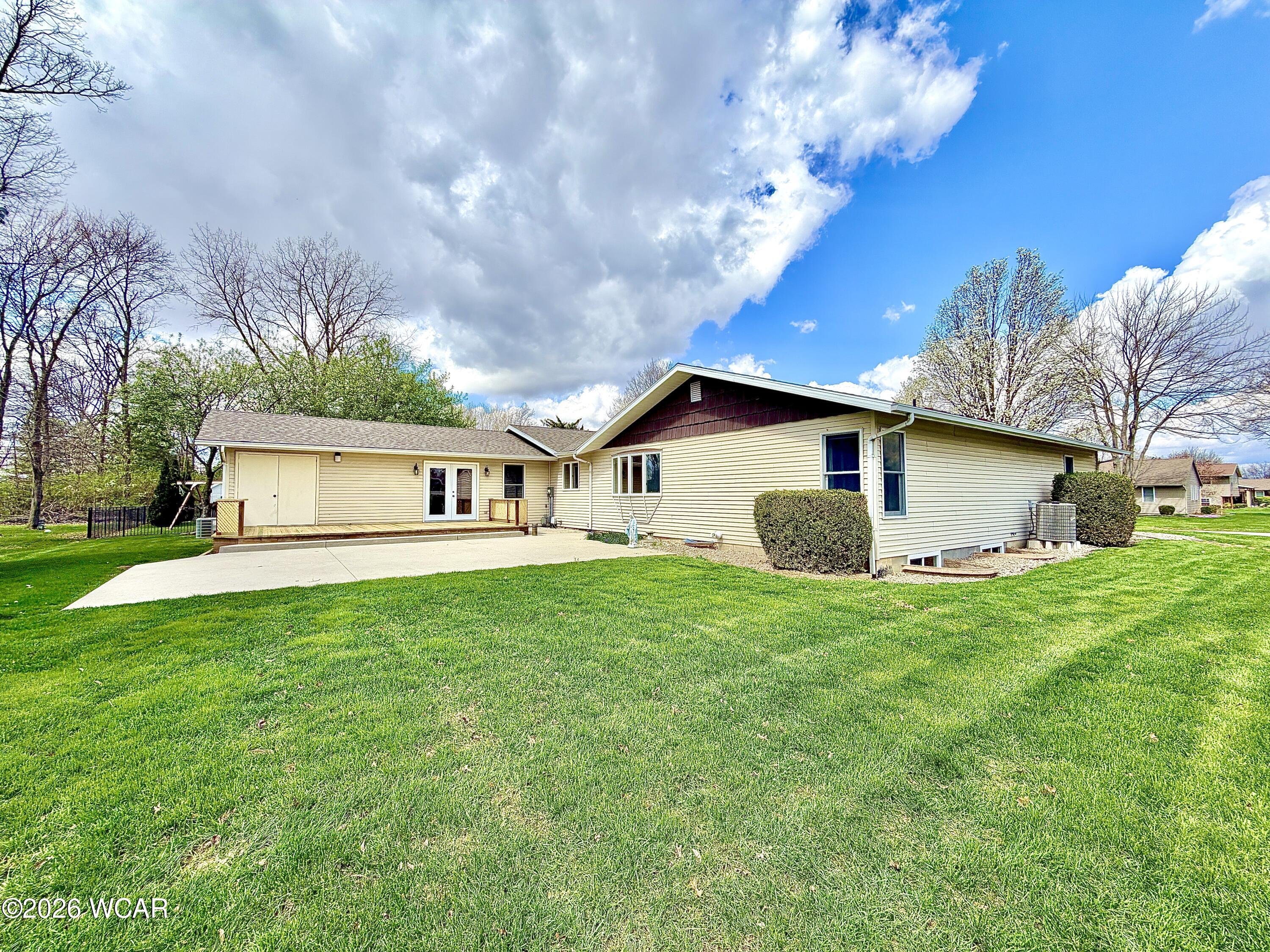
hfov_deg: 102.1
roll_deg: -0.7
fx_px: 514
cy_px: 476
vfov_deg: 85.7
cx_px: 635
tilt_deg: +2.2
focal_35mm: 14
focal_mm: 2.22
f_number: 2.2
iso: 20
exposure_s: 1/779
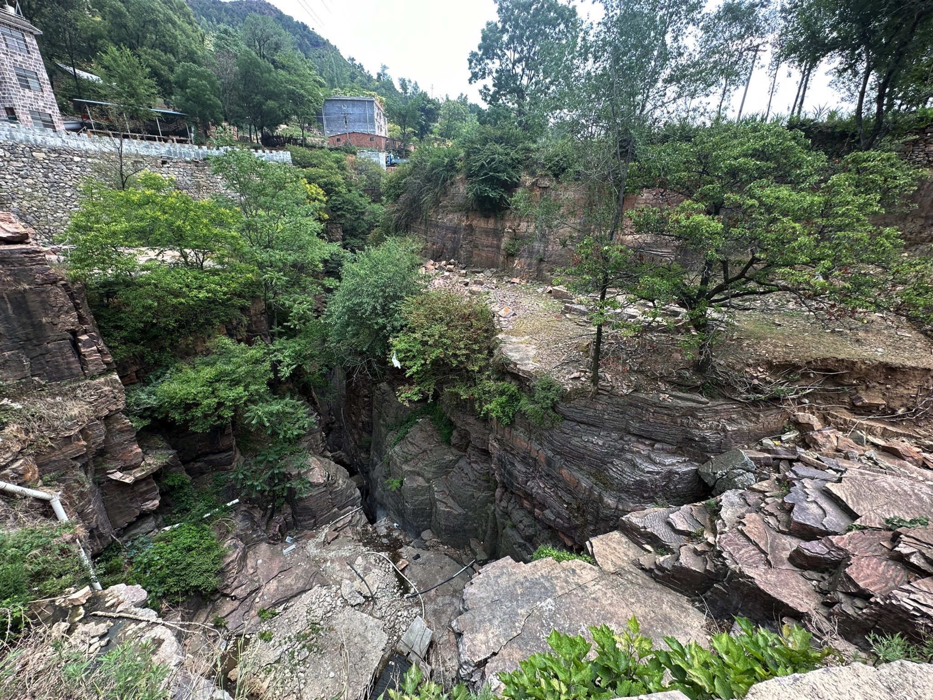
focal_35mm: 14
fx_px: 377
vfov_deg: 85.7
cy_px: 350
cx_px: 466
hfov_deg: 102.1
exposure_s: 1/196
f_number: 2.2
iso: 40
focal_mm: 2.22
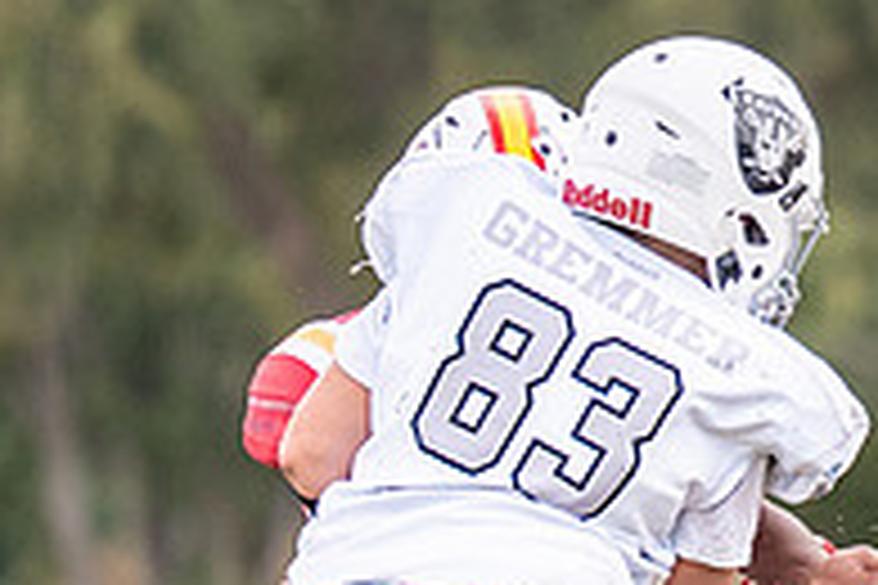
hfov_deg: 1.2
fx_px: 41458
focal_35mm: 1700
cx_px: 1818
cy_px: 262
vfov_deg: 0.8
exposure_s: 1/1250
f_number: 2.8
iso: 160
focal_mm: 200
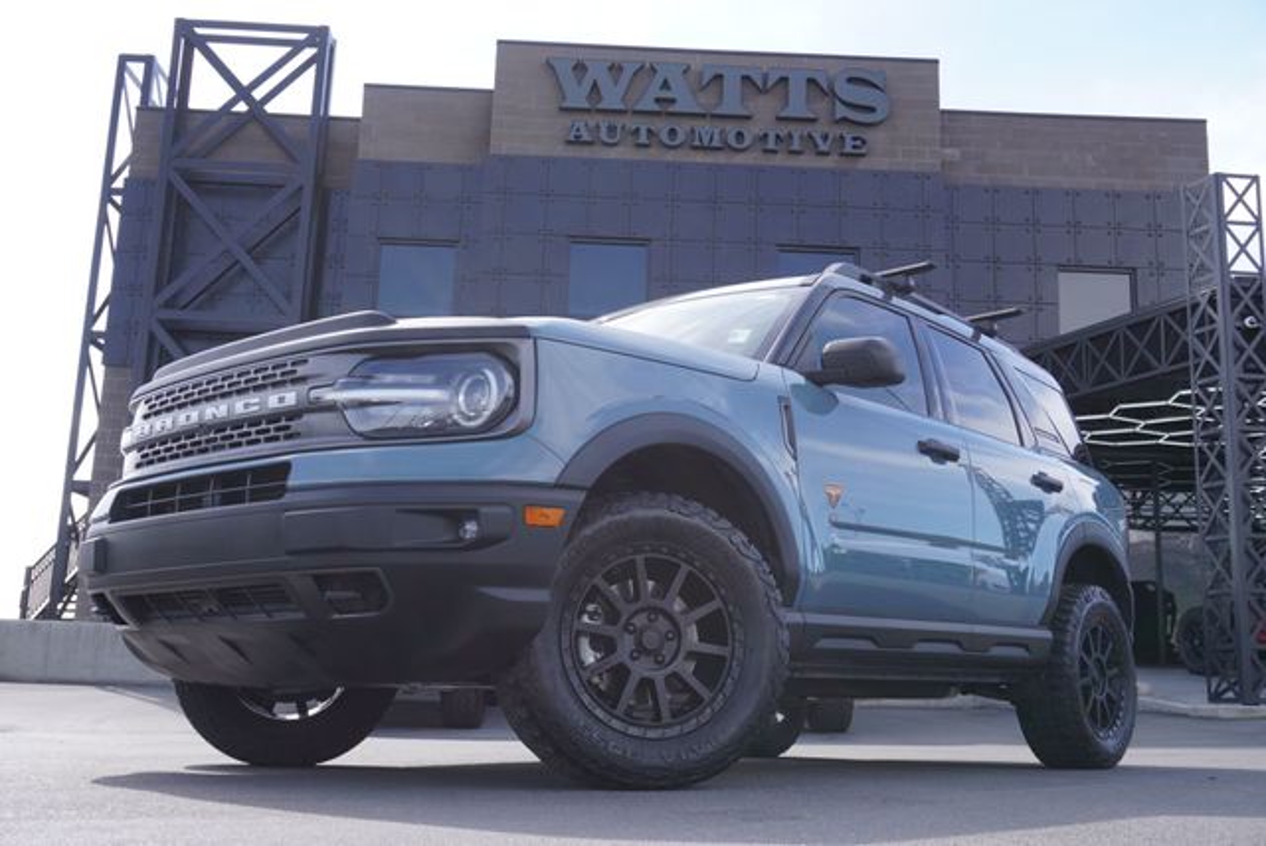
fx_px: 1320
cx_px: 633
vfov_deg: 35.6
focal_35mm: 38
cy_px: 423
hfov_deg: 51.2
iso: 100
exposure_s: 1/100
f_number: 7.1
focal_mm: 25
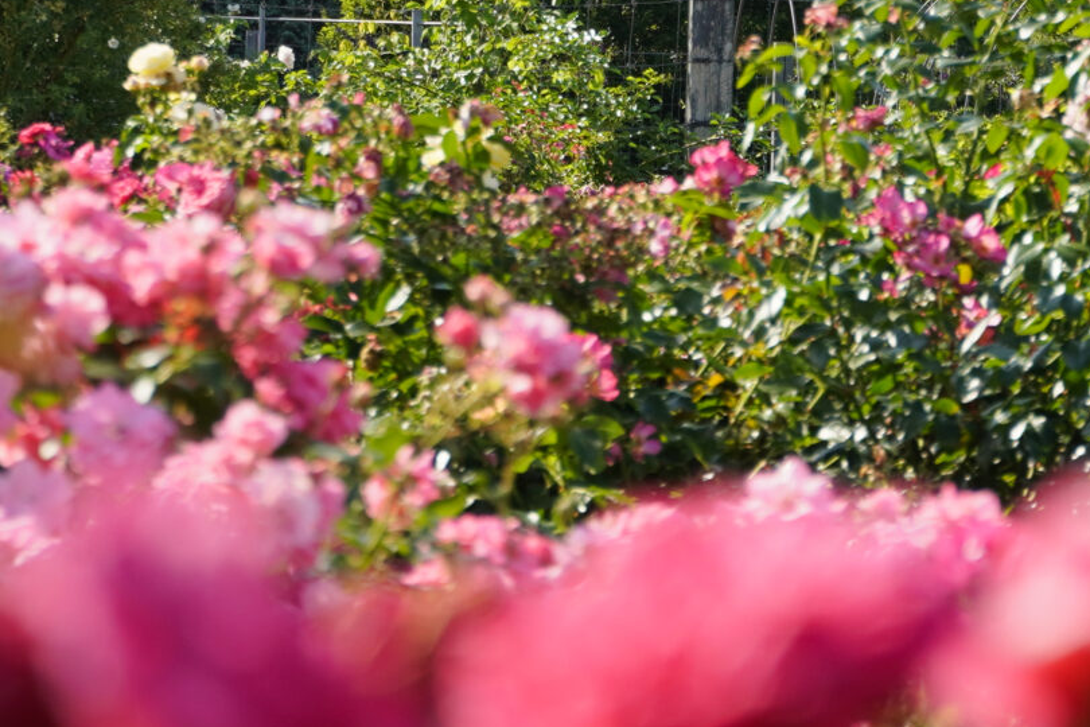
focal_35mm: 313
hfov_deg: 6.6
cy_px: 20
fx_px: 9476
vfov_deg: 4.4
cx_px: 850
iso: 100
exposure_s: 1/250
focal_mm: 66
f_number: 5.6
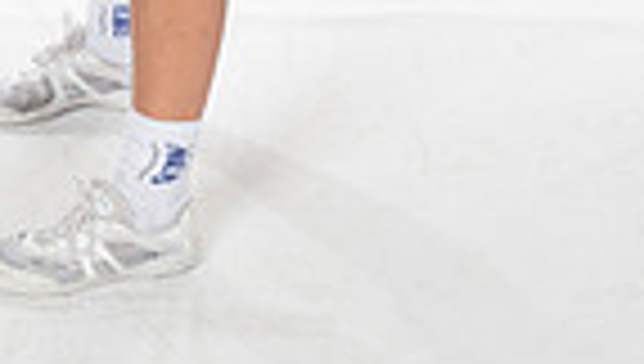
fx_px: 2703
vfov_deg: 7.3
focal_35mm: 158
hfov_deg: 13.5
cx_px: 54
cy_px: -503
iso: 800
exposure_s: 1/320
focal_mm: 48
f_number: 7.1
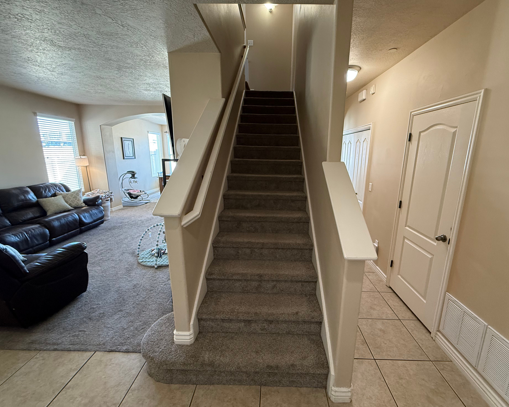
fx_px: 226
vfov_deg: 84.0
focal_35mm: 15
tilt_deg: -11.3
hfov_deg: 96.7
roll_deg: -0.6
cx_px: 270
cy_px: 200
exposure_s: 1/60
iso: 320
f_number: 2.2
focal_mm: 2.22
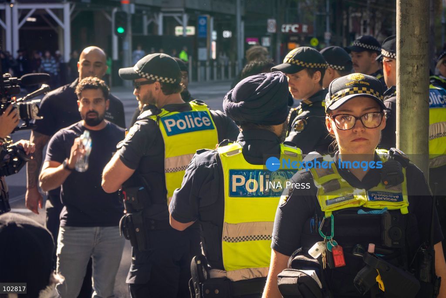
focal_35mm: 61
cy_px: 149
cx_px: 223
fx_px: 756
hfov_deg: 32.9
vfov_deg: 22.3
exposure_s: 1/80
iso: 100
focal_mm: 61
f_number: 6.3
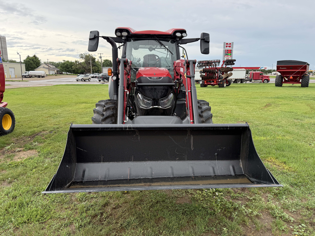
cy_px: 118
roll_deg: +0.1
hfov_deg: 71.6
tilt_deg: -9.5
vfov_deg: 56.8
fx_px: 218
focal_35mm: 24
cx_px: 158
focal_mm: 6.76
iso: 100
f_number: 1.78
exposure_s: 1/805
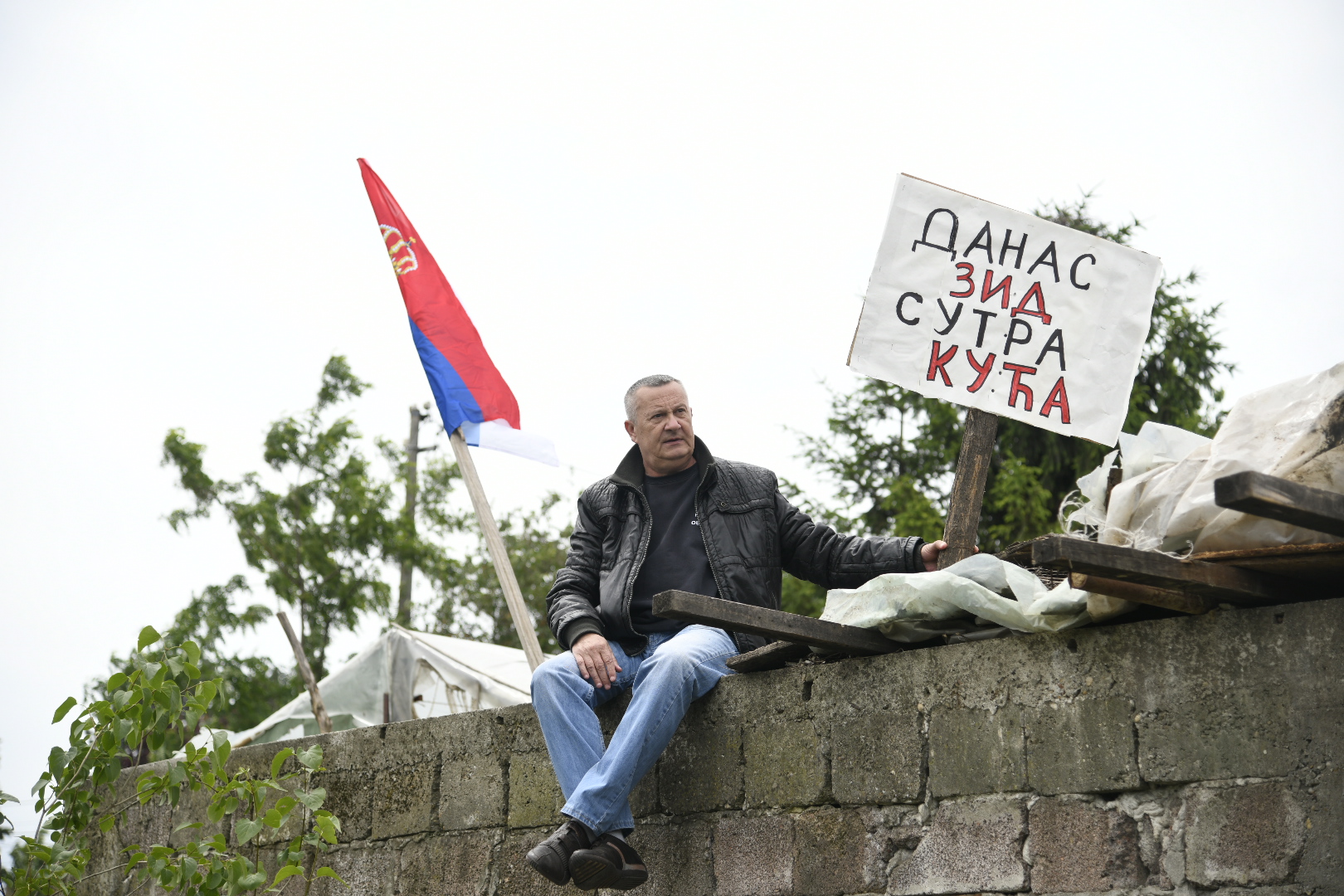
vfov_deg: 18.2
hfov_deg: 27.0
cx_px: 672
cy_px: 448
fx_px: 2800
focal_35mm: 75
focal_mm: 75
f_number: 4
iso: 200
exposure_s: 1/1000
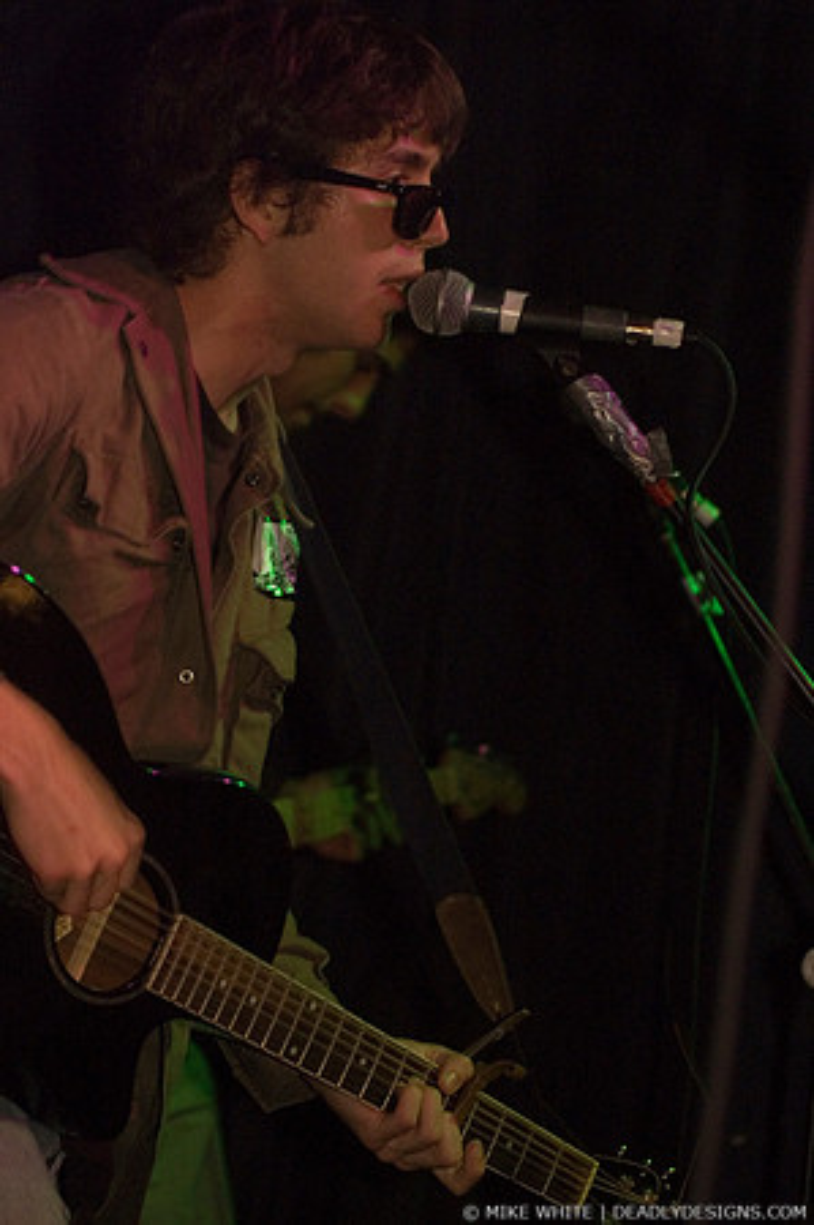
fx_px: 3161
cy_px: 612
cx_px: 407
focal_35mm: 93
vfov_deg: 21.9
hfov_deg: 14.7
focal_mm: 62
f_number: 2.8
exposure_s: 1/30
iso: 800
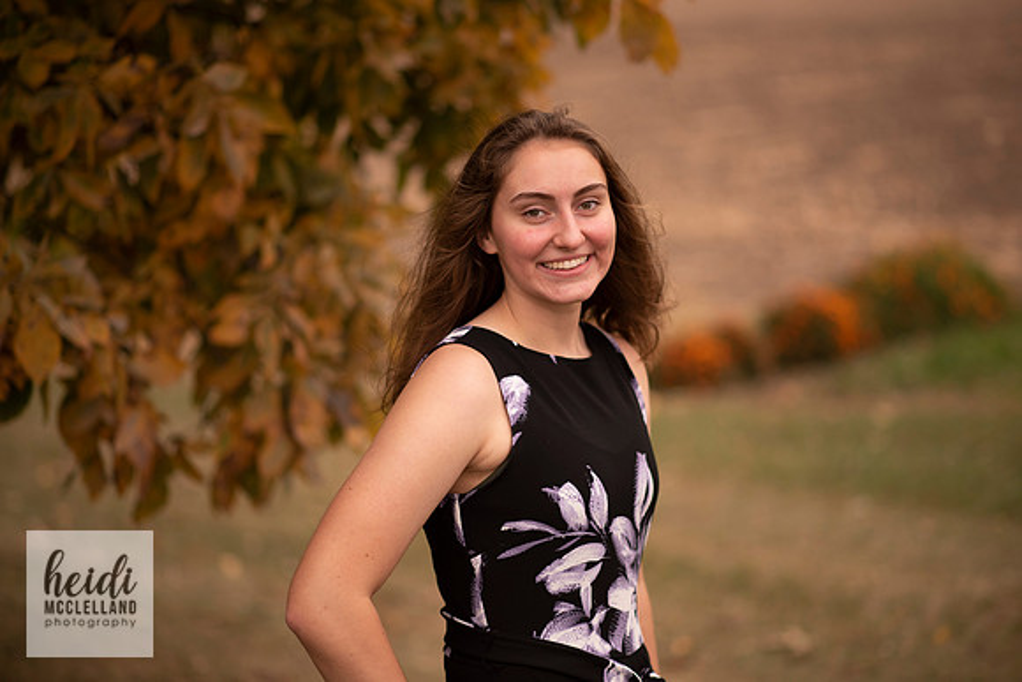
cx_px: 511
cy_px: 341
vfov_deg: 16.1
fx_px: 2414
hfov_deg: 23.9
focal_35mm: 85
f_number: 1.8
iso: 320
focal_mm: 85
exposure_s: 1/640
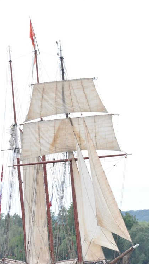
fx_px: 3104
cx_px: 54
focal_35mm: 442
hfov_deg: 2.7
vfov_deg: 4.9
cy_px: 158
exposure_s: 1/250
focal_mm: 220
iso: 200
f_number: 7.1
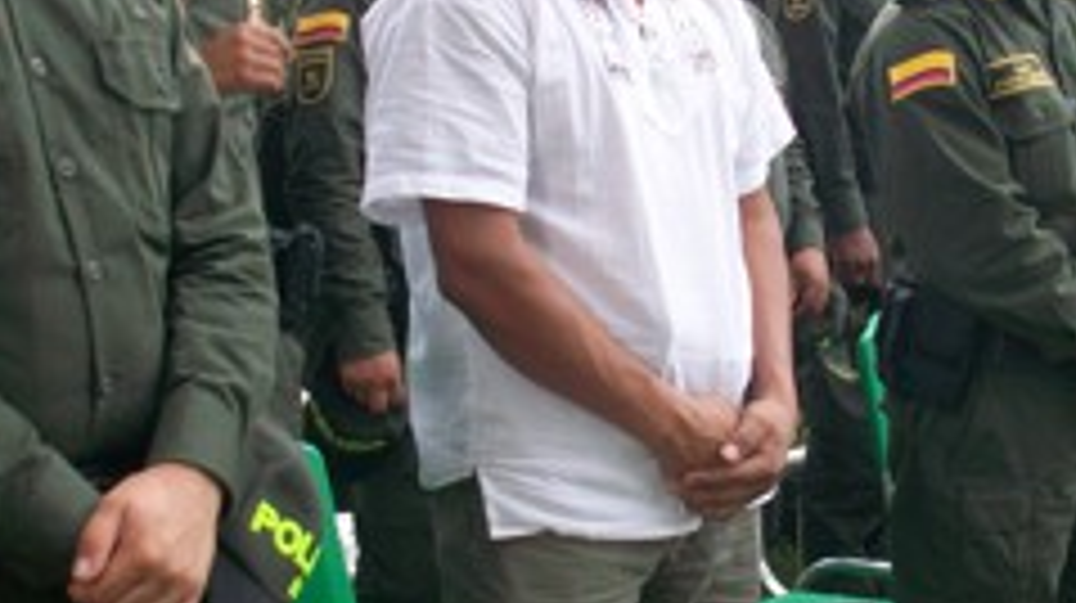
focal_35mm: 73
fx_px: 2081
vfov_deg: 16.5
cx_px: 689
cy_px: 259
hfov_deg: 28.9
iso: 64
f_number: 2.8
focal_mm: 5.7
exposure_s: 1/60
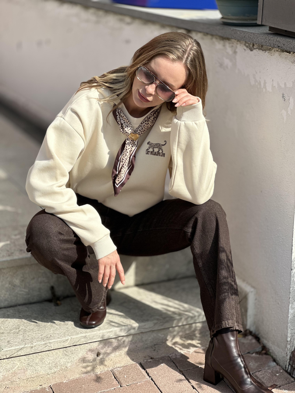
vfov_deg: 25.3
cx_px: 148
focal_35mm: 77
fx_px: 875
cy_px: 196
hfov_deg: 19.1
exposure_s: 1/797
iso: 32
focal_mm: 9
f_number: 2.8
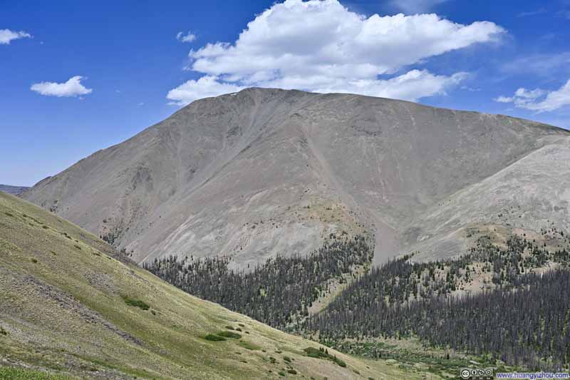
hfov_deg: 63.7
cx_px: 285
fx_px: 459
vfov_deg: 44.9
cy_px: 190
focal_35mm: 29
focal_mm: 29
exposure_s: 1/640
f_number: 6.3
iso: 64
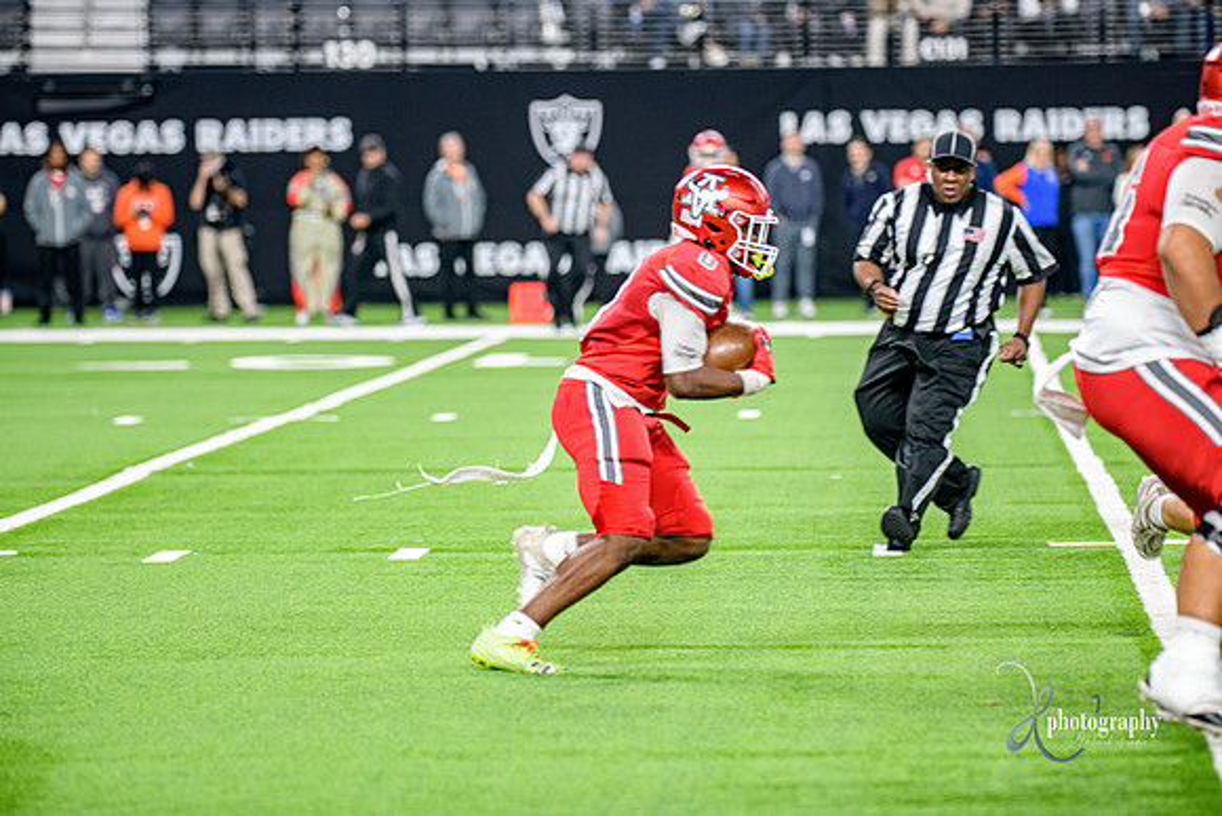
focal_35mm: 180
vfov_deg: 7.6
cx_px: 611
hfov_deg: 11.4
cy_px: 408
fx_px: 6111
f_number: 2.8
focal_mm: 180
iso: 1250
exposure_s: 1/400
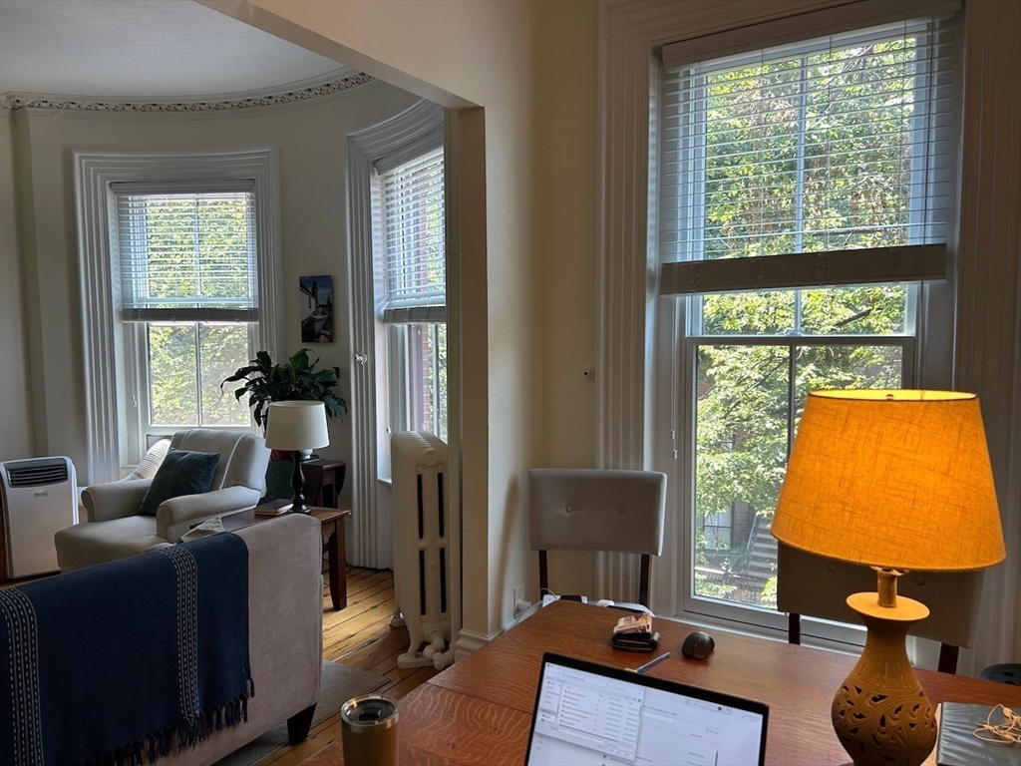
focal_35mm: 26
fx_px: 767
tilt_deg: -3.7
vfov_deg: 53.1
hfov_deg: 67.3
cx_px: 510
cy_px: 383
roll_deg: +0.8
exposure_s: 1/120
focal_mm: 5.7
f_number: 1.5
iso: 50
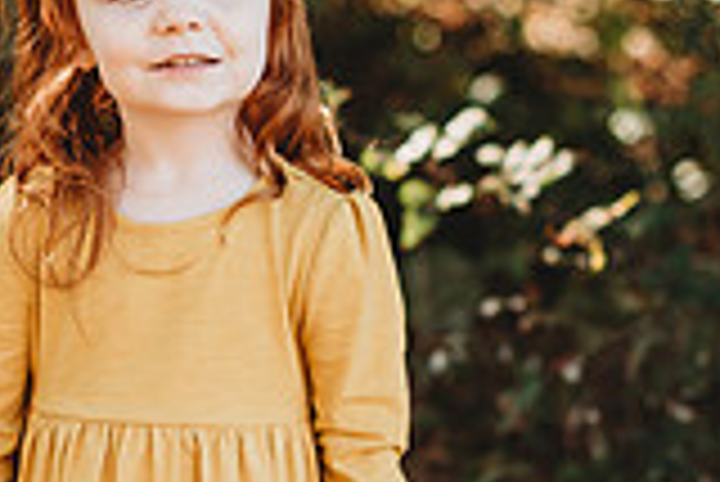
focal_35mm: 181
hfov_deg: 11.3
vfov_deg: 7.6
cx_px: 216
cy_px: 106
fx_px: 3623
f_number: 2
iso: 200
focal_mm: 50
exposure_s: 1/1000
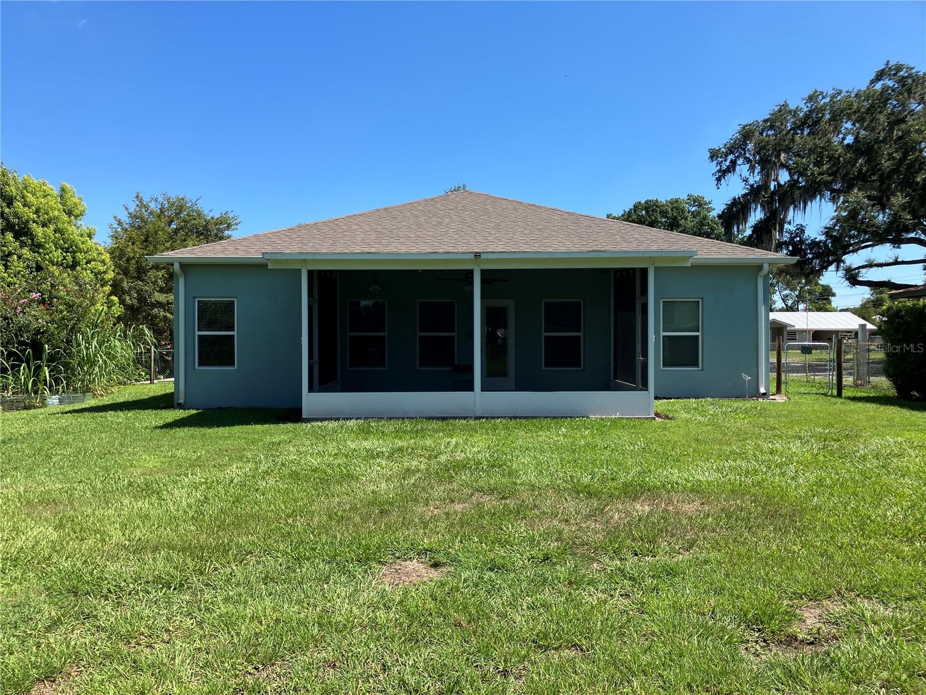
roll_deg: -0.3
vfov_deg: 49.7
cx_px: 463
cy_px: 348
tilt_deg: -0.2
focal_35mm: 28
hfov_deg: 63.4
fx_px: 749
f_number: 1.8
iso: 32
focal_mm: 3.99
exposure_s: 1/1279
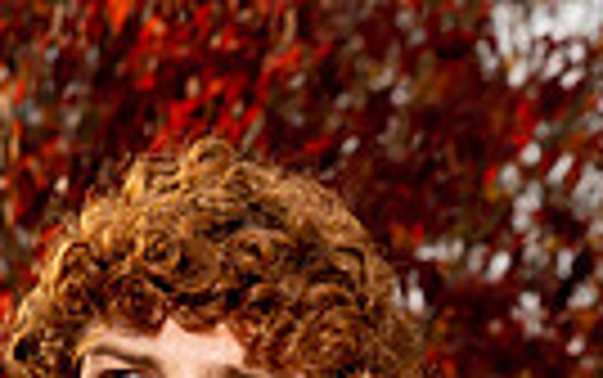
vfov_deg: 5.7
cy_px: 932
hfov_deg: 9.4
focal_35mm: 223
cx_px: 108
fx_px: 3668
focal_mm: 65
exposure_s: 1/250
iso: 125
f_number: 8
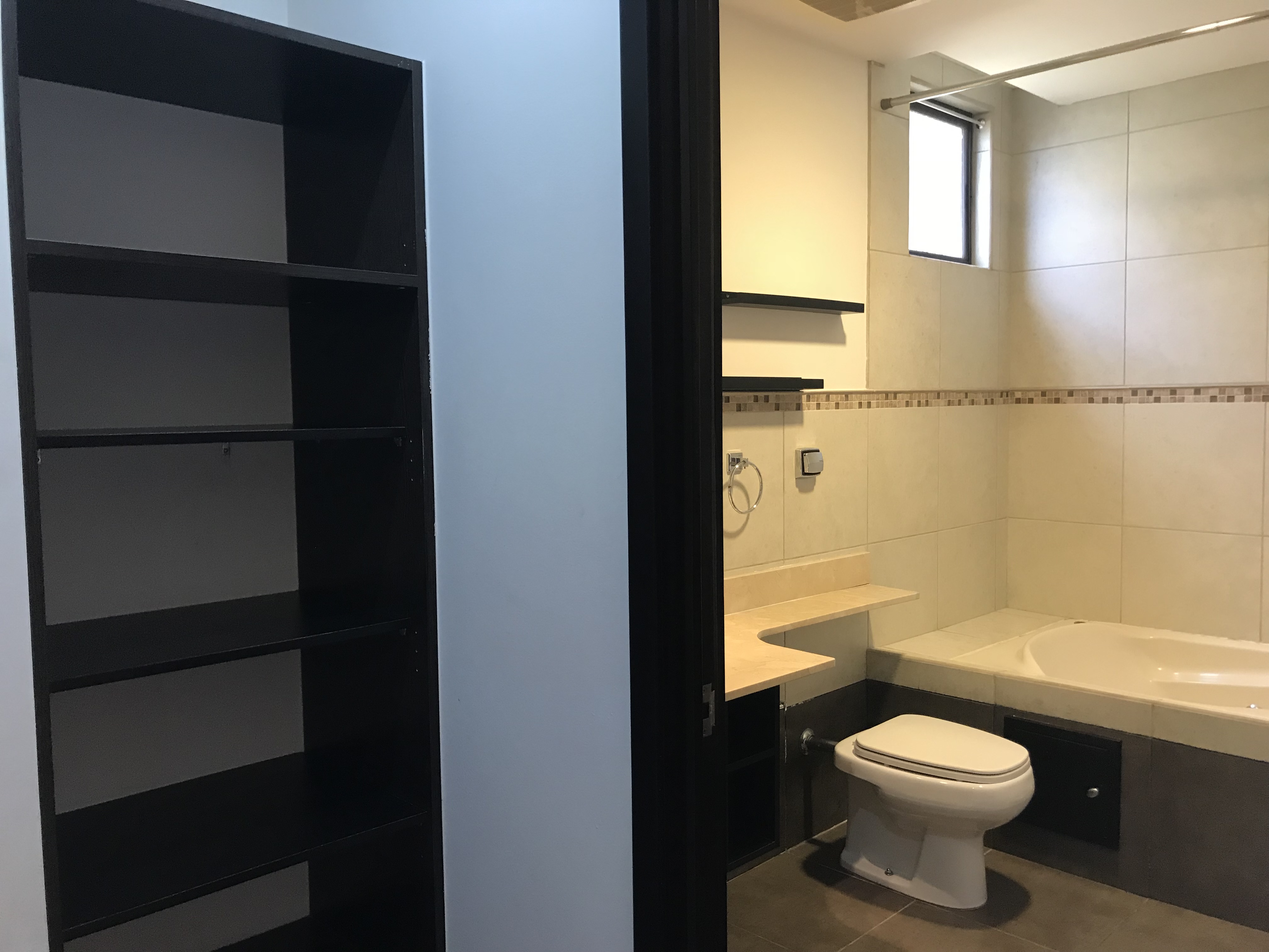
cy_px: 476
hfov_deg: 63.4
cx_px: 634
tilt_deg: -3.1
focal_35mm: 28
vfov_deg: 49.7
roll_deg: +0.7
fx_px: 1026
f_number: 1.8
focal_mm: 3.99
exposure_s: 1/15
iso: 40
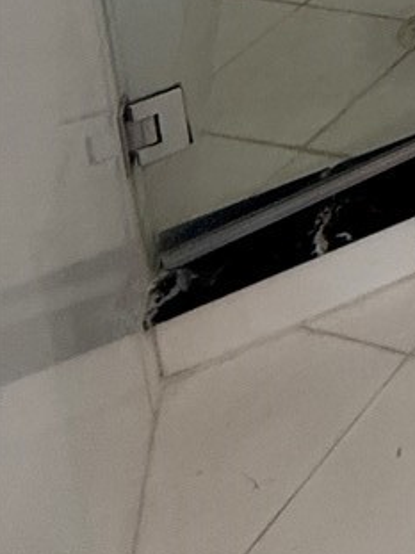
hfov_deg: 13.3
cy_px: -561
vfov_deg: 18.1
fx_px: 1152
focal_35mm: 72
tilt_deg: -7.4
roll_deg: +0.5
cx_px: 1065
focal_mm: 2.22
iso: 250
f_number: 2.2
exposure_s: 1/120
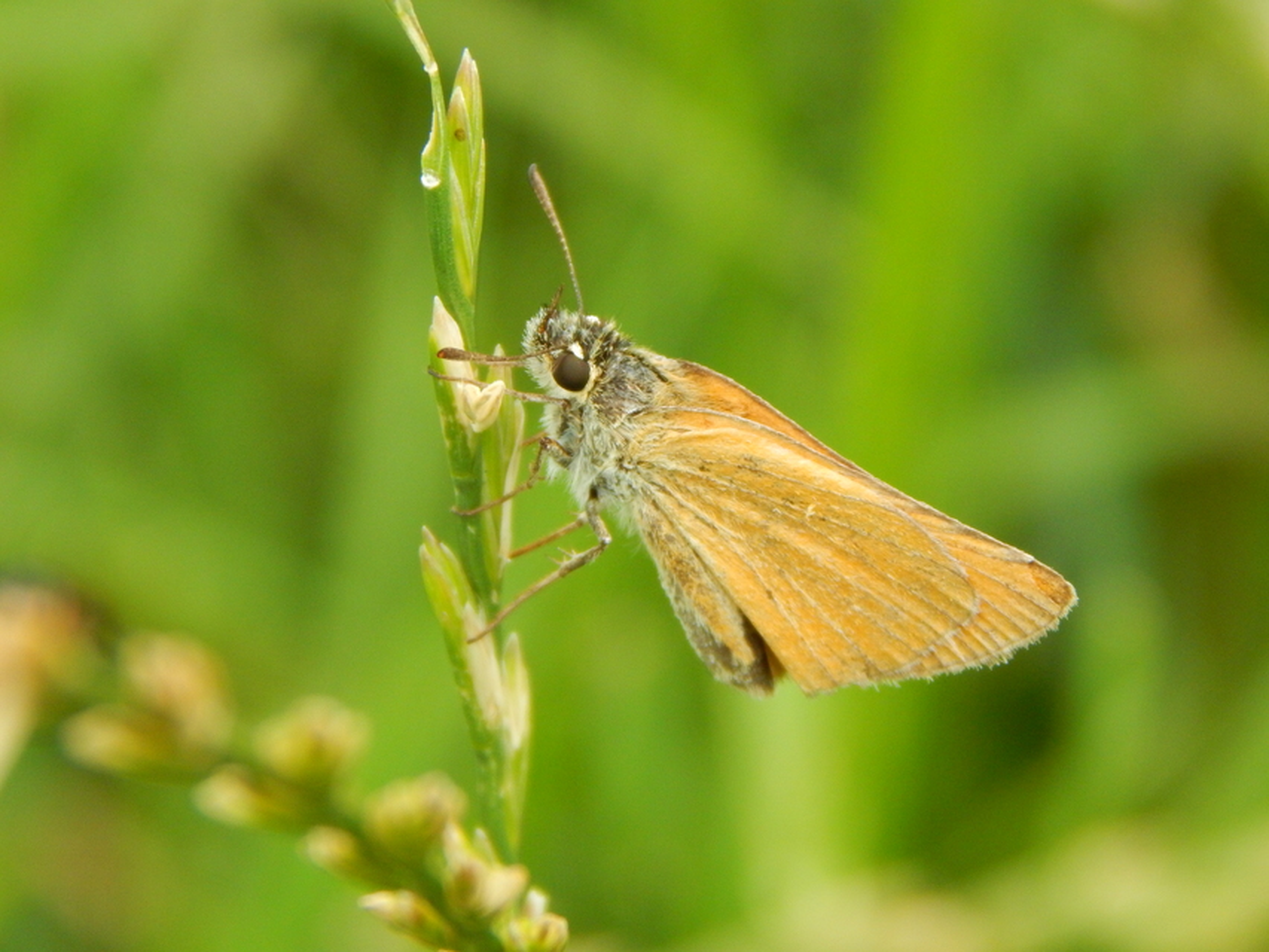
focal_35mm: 232
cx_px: 634
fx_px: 8506
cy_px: 476
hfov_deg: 8.5
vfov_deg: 6.4
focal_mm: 41.7
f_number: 5.6
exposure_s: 1/160
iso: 400
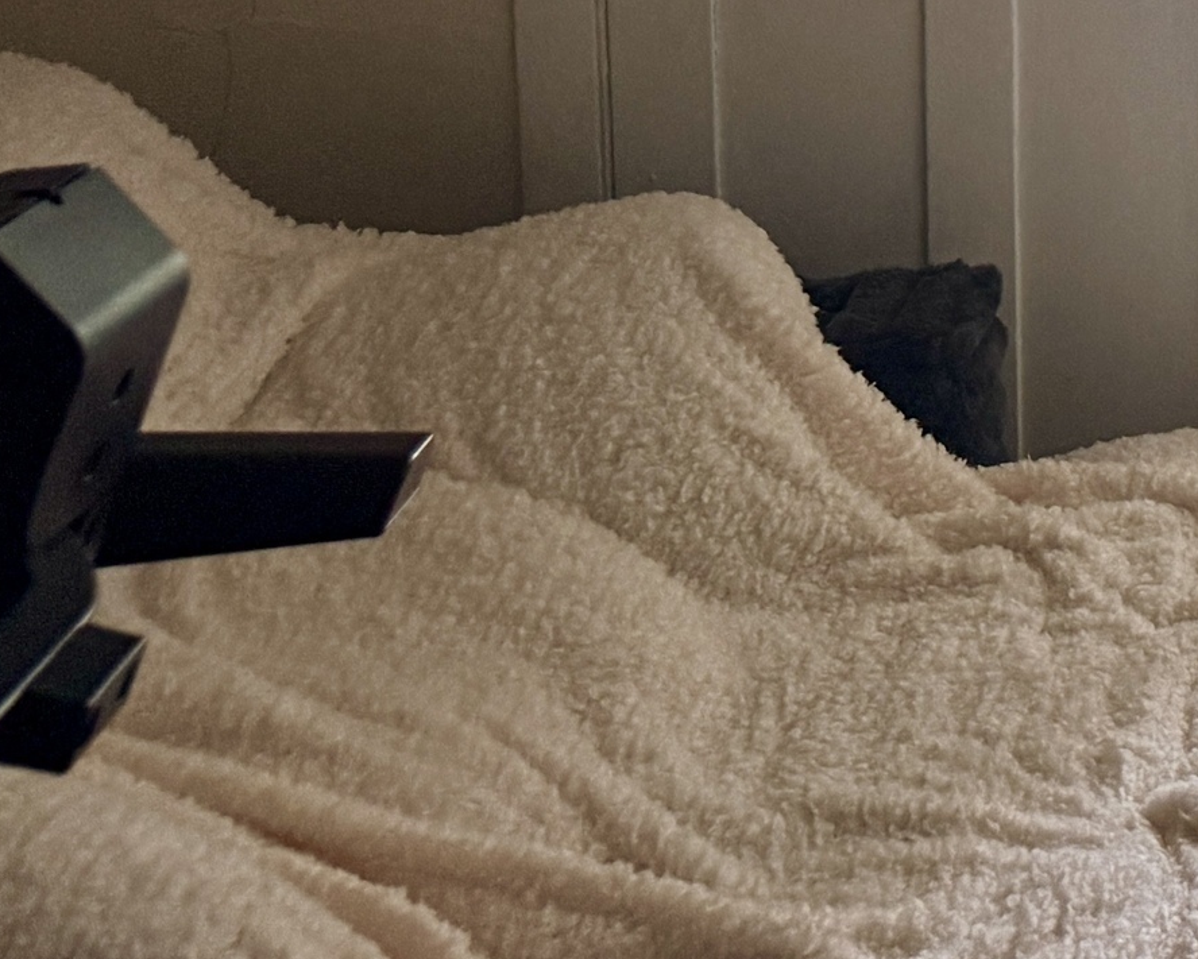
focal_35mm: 81
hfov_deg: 19.4
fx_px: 2873
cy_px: -585
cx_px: 1971
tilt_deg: -2.8
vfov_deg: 16.7
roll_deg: +0.1
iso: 200
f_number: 1.78
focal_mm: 6.76
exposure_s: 1/60
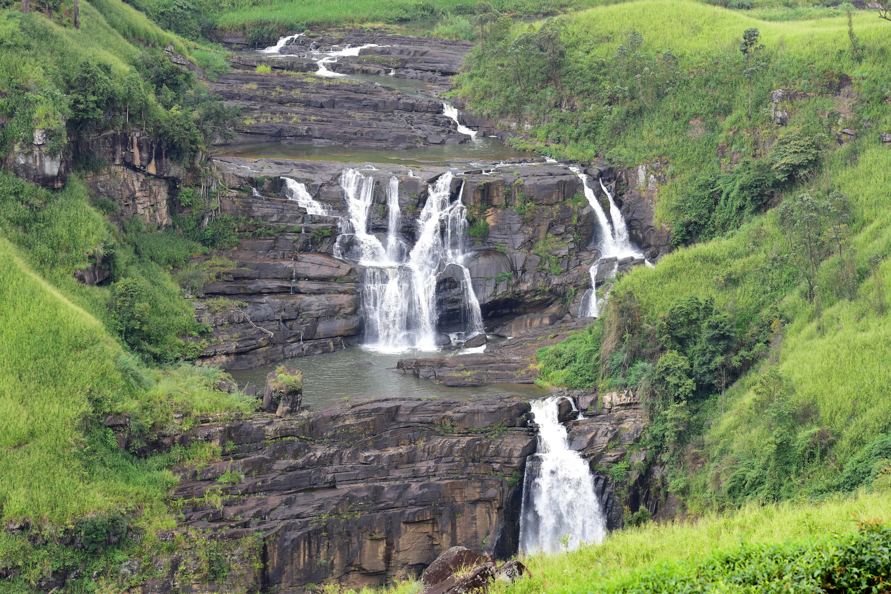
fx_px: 2784
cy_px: 297
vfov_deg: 12.2
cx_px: 446
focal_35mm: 112
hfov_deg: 18.2
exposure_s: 1/800
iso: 400
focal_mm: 75
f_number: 4.5
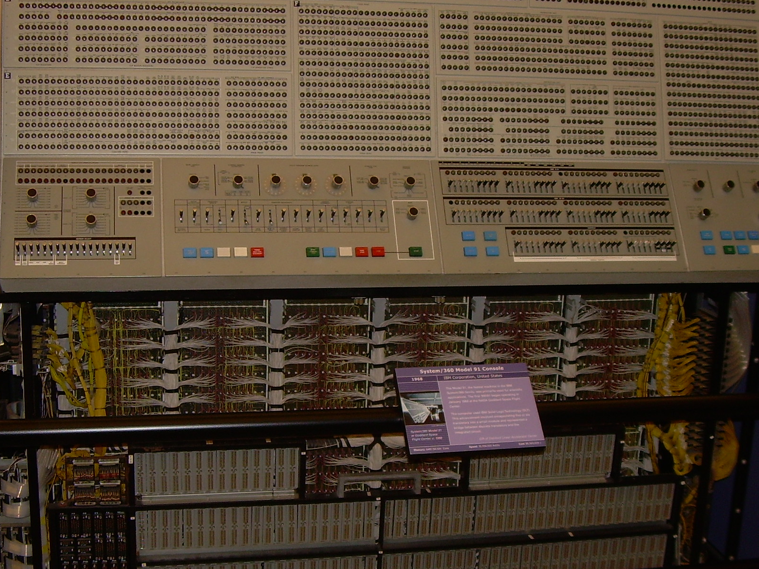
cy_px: 290
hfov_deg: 35.5
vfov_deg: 27.0
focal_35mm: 54
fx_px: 1184
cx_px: 360
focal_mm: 6.3
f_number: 2.8
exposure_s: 1/60
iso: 50
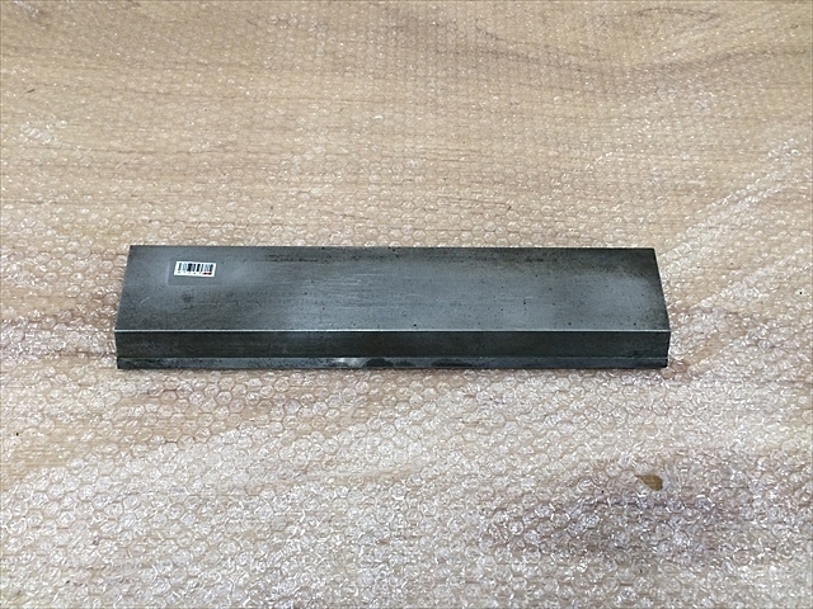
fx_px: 681
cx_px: 406
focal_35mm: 29
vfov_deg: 48.2
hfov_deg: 61.7
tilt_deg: -62.2
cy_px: 304
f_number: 2.2
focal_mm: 4.15
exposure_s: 1/30
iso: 64
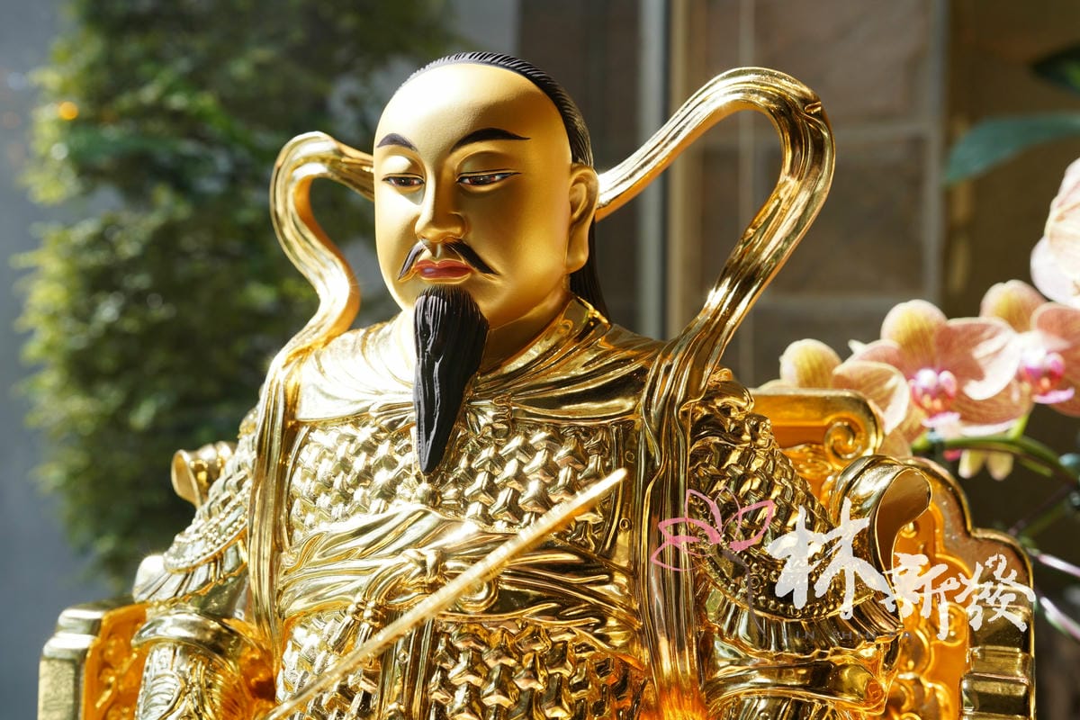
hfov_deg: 44.5
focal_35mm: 44
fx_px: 1320
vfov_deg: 30.5
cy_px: 360
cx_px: 540
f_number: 8
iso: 400
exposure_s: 1/250
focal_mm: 44
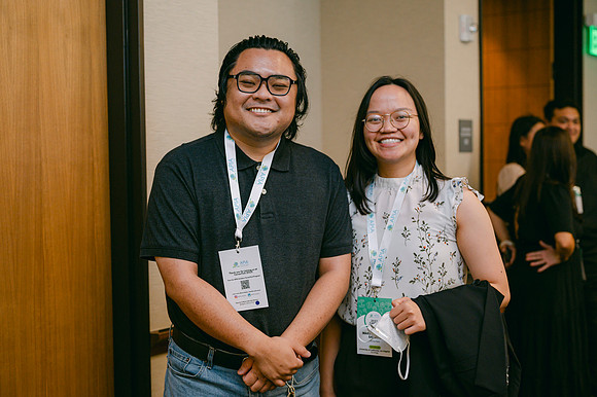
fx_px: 845
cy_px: 198
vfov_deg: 26.5
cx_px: 298
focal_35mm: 51
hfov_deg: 38.9
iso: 500
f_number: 3.2
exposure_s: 1/125
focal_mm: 50
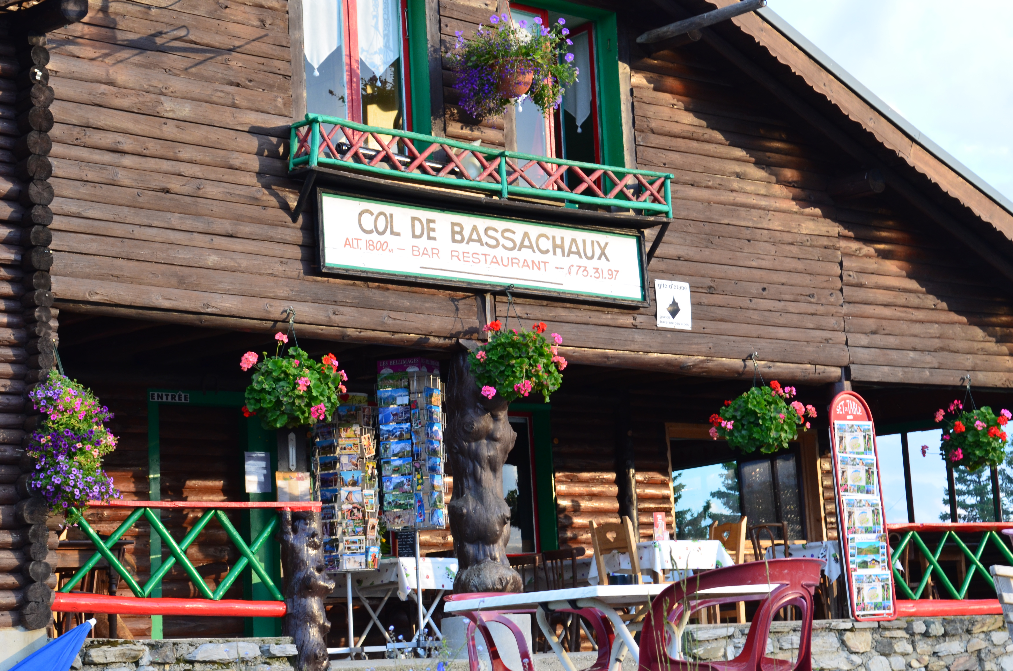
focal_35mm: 82
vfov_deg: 16.5
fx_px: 2317
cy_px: 336
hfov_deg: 24.7
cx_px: 506
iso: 400
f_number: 9
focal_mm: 55
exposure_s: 1/40
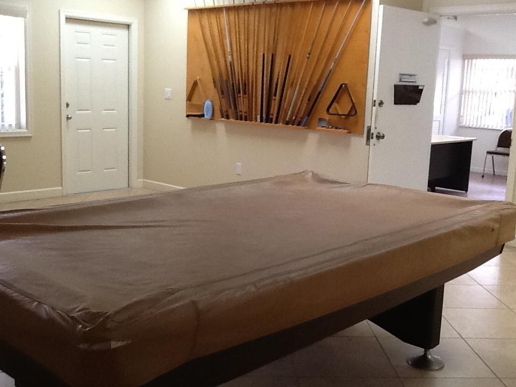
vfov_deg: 32.9
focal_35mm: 44
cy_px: 194
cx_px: 258
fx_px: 656
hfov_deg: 42.9
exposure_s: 1/30
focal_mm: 2.03
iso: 80
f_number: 2.4
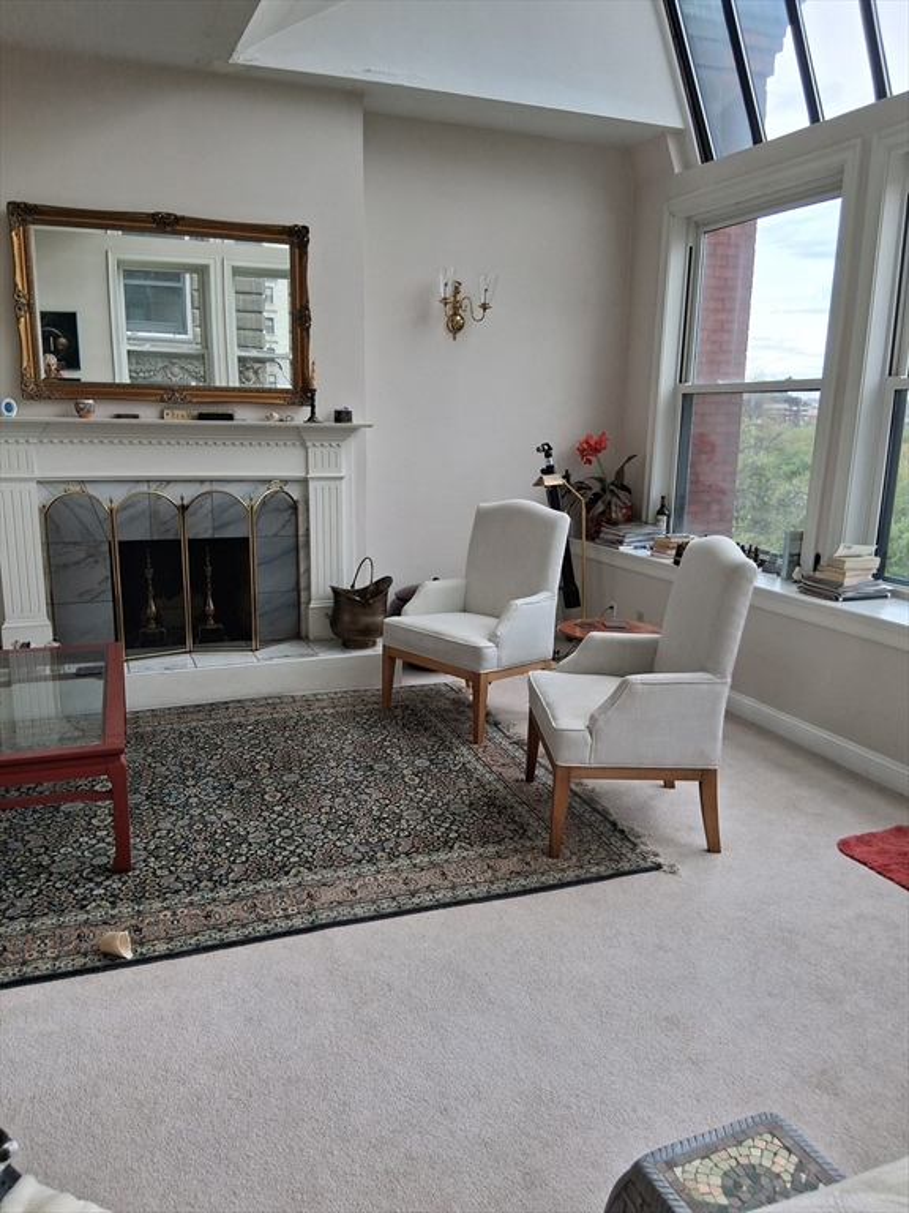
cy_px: 606
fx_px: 910
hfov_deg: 53.1
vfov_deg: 67.3
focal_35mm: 26
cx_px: 454
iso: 25
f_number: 1.8
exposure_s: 1/108
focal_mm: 3.98
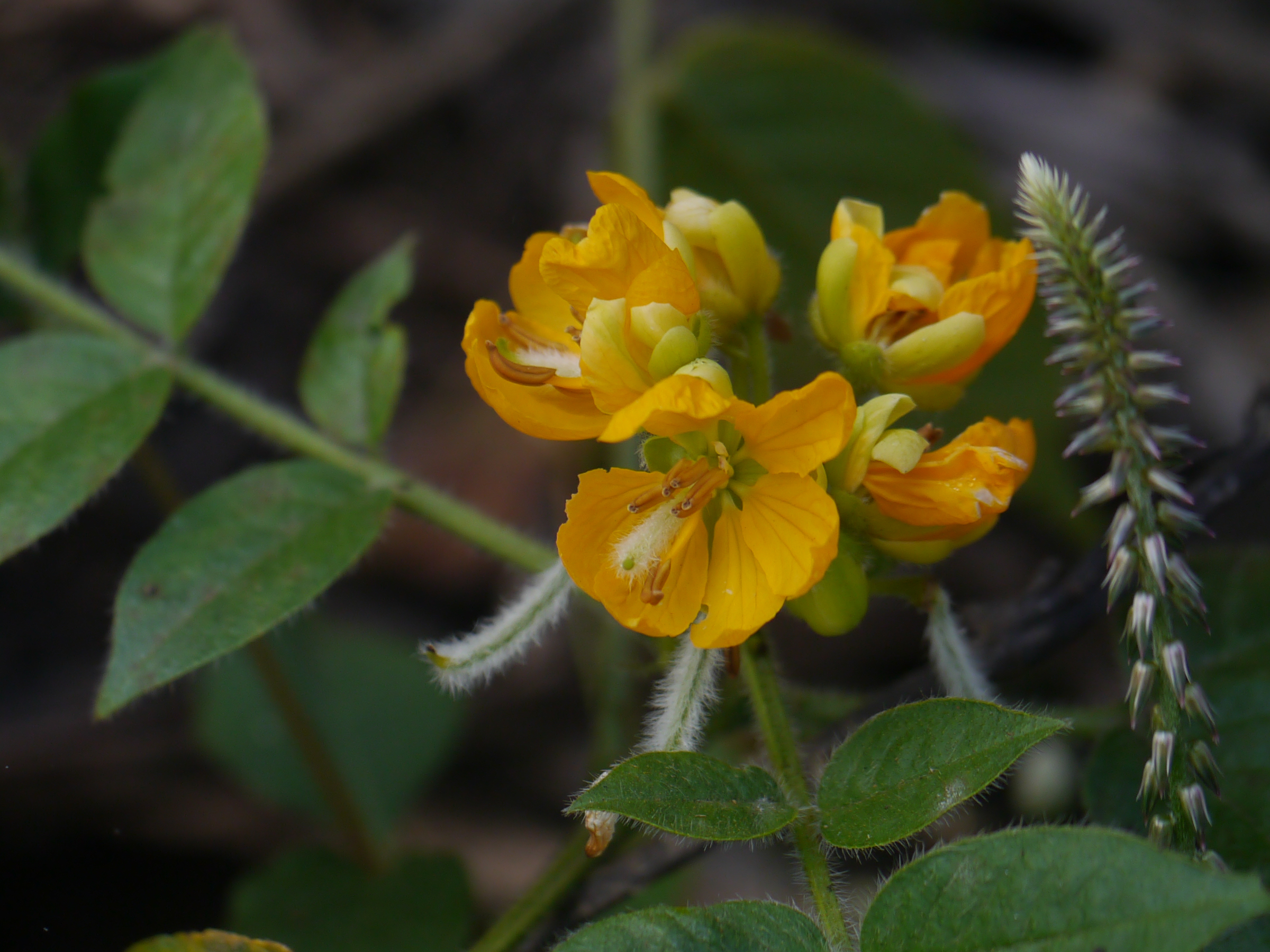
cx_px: 635
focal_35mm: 90
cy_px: 476
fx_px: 3302
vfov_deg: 16.4
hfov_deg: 21.8
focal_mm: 45
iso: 160
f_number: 2.8
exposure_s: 1/400
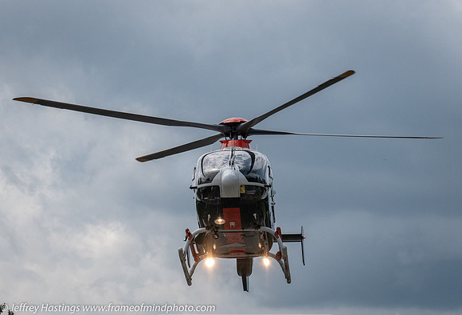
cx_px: 237
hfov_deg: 9.5
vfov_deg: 6.5
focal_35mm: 214
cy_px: 130
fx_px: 2767
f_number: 10
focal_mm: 110
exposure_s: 1/4000
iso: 800
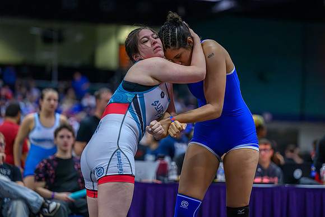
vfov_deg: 8.8
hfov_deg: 13.1
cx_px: 177
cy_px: 96
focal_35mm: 156
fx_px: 1410
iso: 16000
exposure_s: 1/800
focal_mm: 135
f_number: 2.8
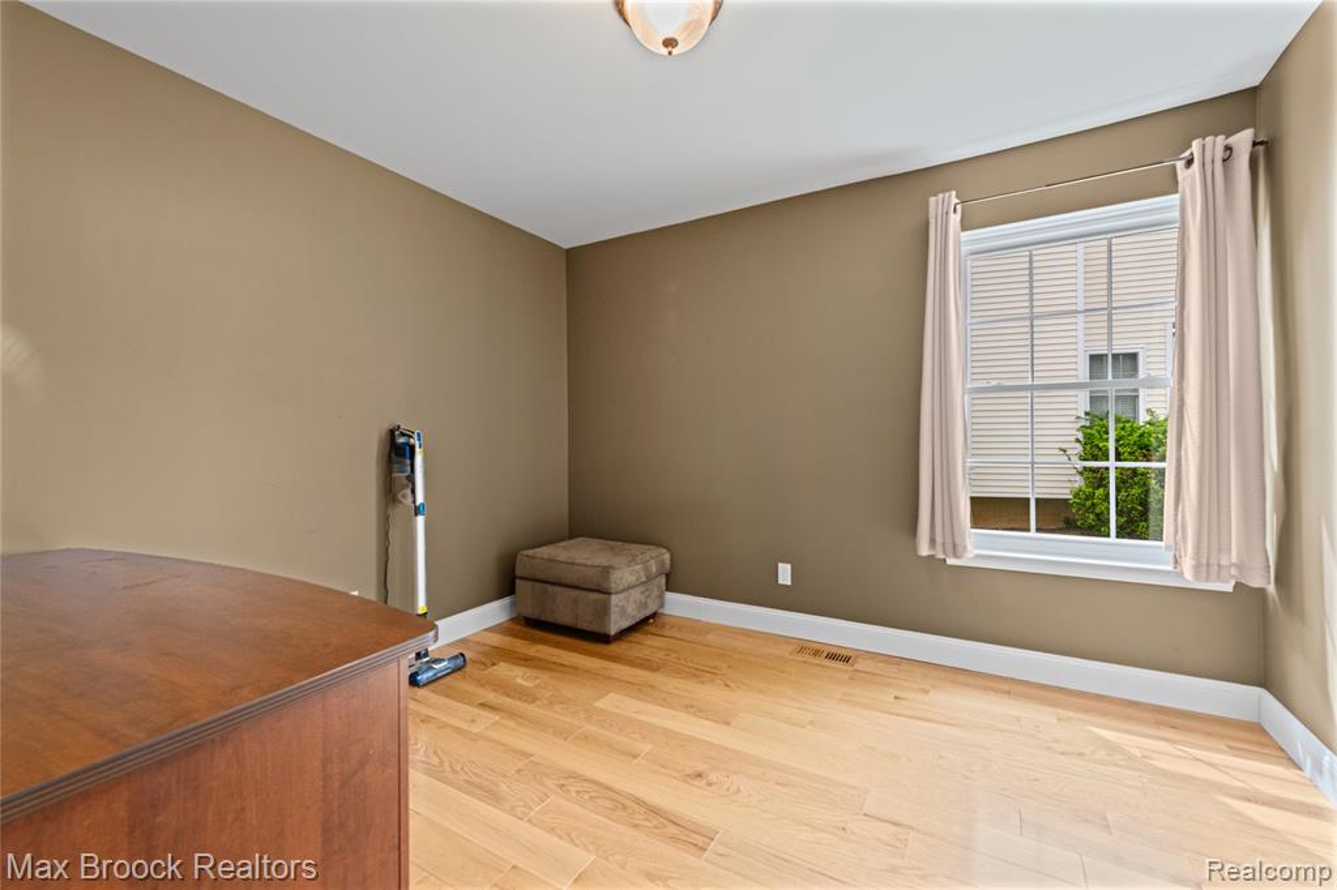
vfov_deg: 81.2
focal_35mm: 14
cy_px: 445
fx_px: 520
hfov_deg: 104.3
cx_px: 668
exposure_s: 1/6
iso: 500
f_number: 10
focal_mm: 14
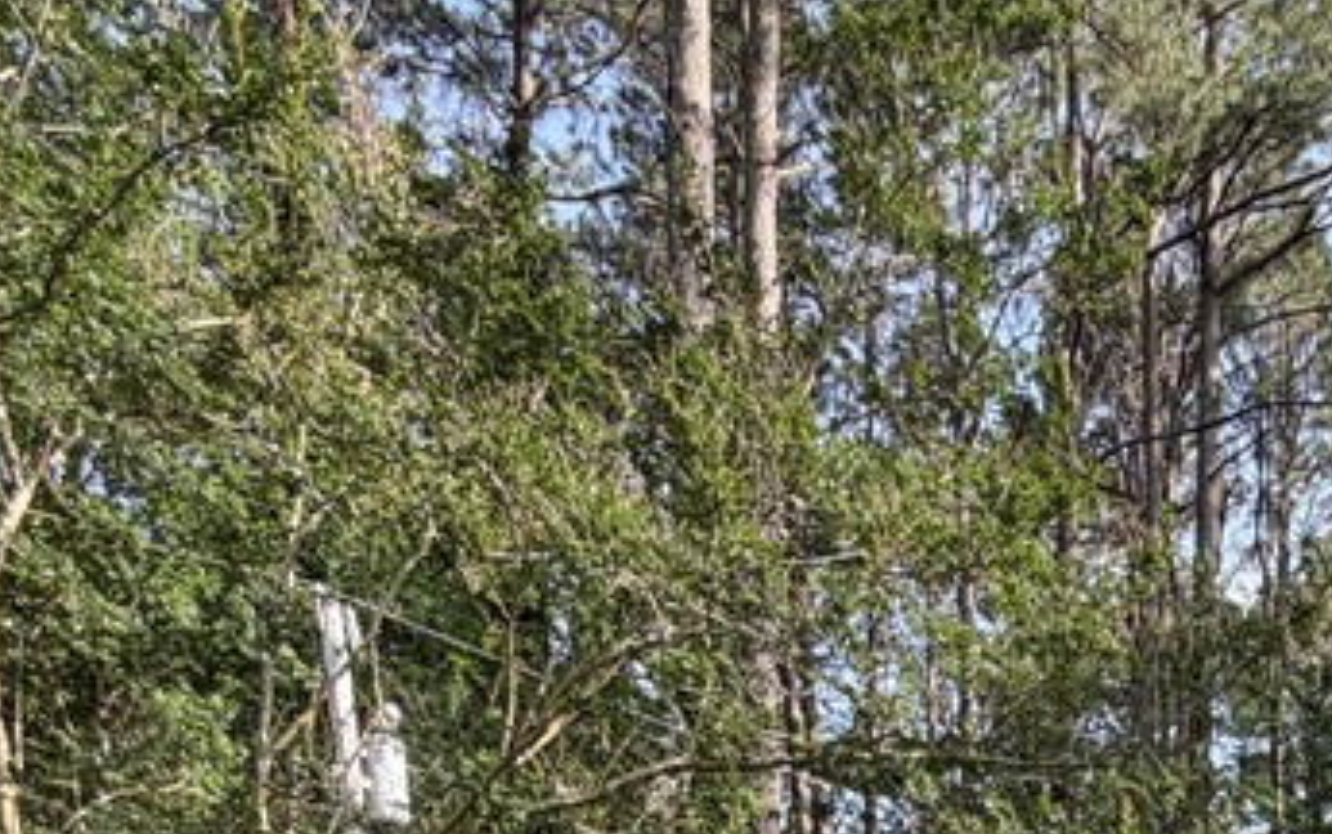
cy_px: 1467
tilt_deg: -3.6
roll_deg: -1.2
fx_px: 1598
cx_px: 1224
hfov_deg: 41.3
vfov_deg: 20.9
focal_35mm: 44
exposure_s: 1/217
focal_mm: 2.22
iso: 40
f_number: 2.2
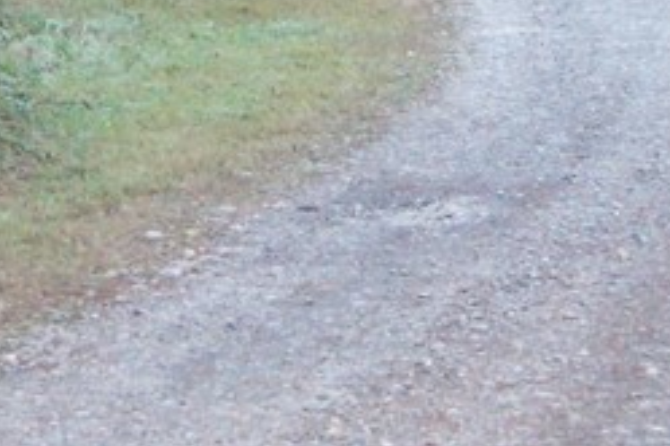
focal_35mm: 229
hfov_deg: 9.0
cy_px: 133
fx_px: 4265
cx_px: 235
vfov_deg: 6.0
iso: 3200
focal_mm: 35
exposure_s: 1/125
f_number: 4.5
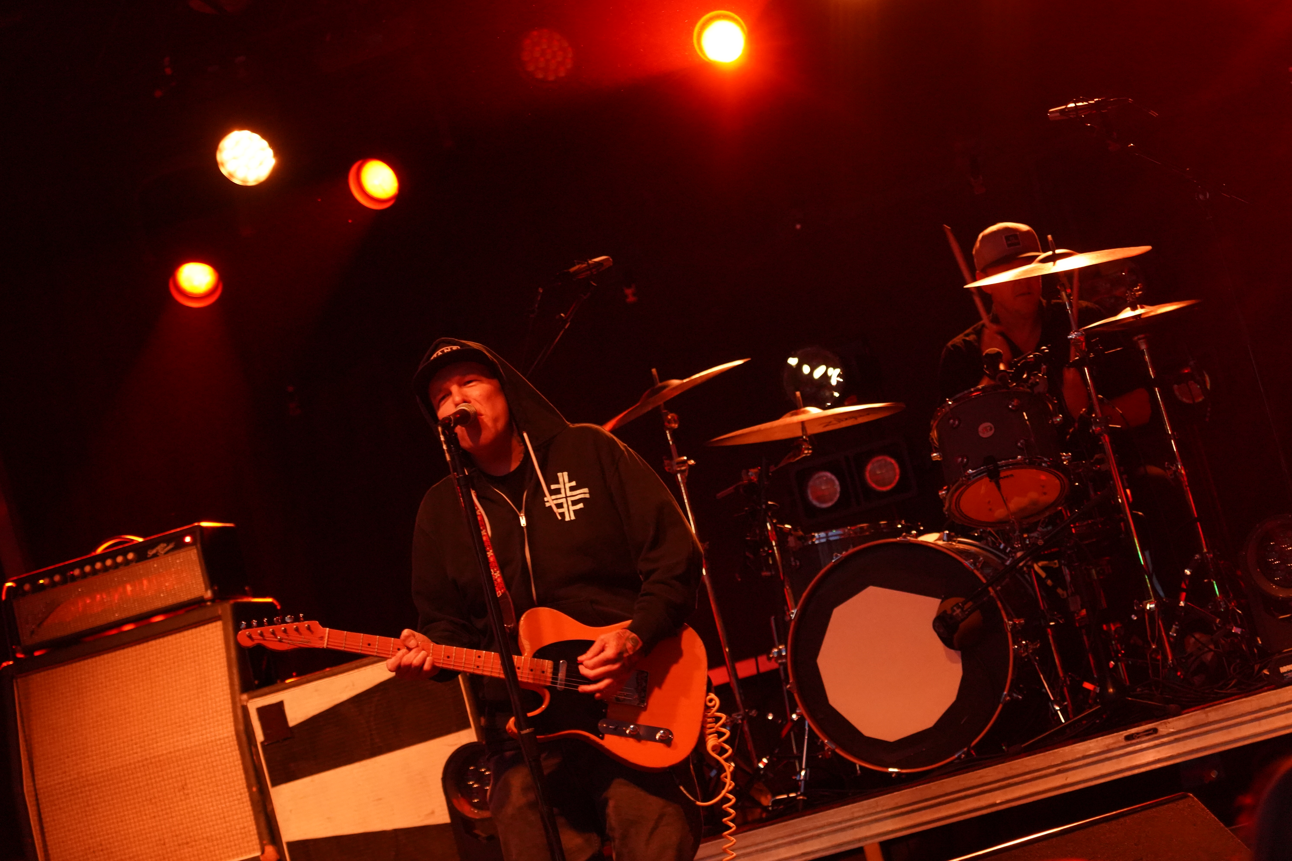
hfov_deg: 19.5
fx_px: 3768
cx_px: 646
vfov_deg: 13.0
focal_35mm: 105
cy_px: 430
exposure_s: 1/125
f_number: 4
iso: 10000
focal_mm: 105
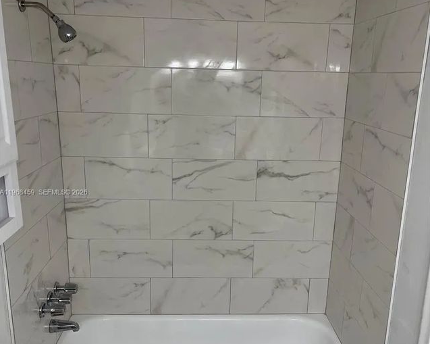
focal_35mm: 34
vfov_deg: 43.2
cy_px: 193
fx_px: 432
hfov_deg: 52.9
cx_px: 215
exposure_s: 1/120
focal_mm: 5.1
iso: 100
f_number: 1.6
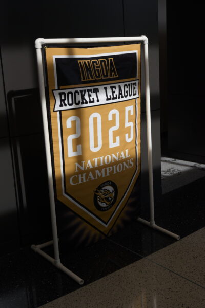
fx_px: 409
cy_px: 154
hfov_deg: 28.1
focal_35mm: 48
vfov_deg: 41.1
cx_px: 102
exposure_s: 1/4000
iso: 1000
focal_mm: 48
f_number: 5
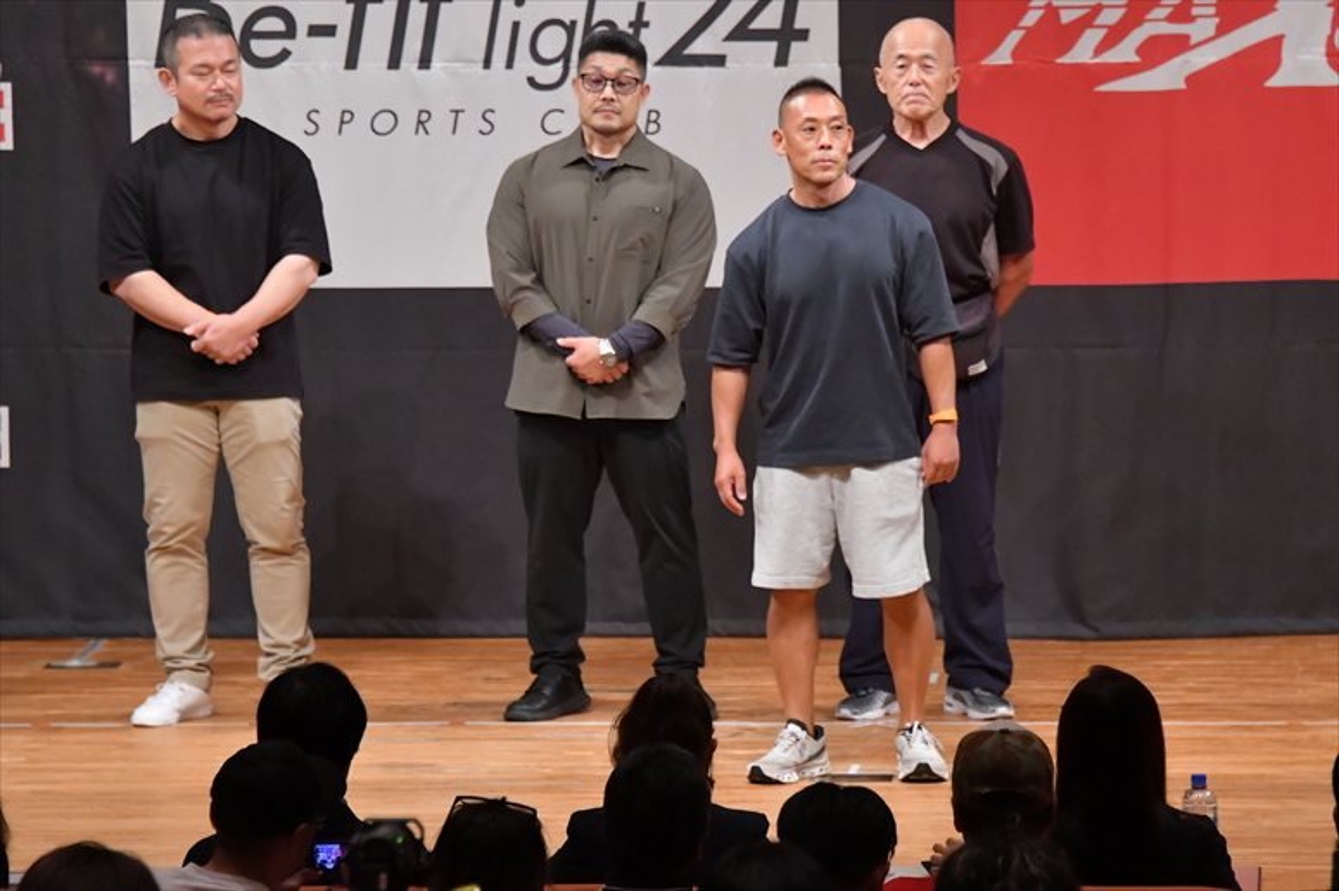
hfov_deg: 8.1
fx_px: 9480
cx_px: 670
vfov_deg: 5.4
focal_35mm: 255
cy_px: 446
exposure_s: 1/400
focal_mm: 170
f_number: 5.6
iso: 7200
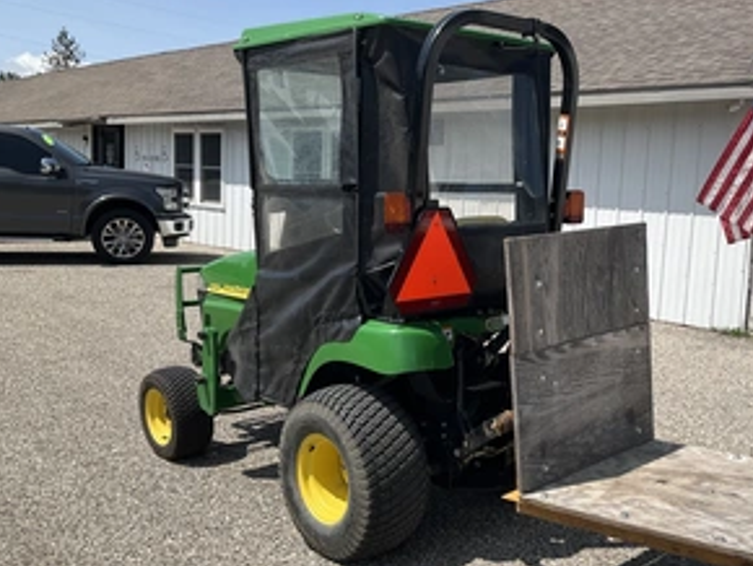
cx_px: 499
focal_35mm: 40
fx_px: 871
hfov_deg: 46.1
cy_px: 304
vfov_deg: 36.0
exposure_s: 1/2320
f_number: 1.8
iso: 25
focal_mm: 3
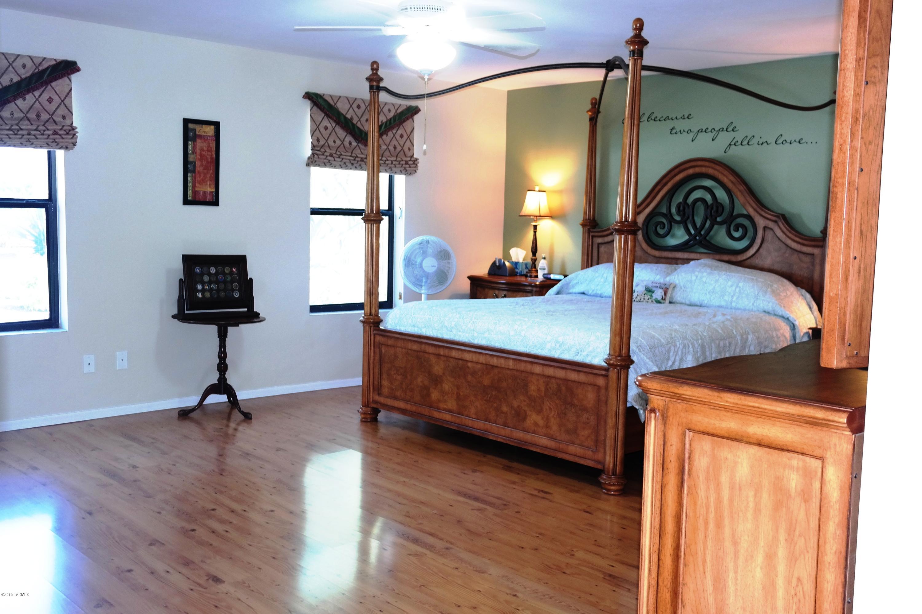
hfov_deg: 53.1
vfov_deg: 36.9
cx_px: 461
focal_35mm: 36
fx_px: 922
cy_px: 307
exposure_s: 1/25
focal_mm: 24
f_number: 3.5
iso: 400
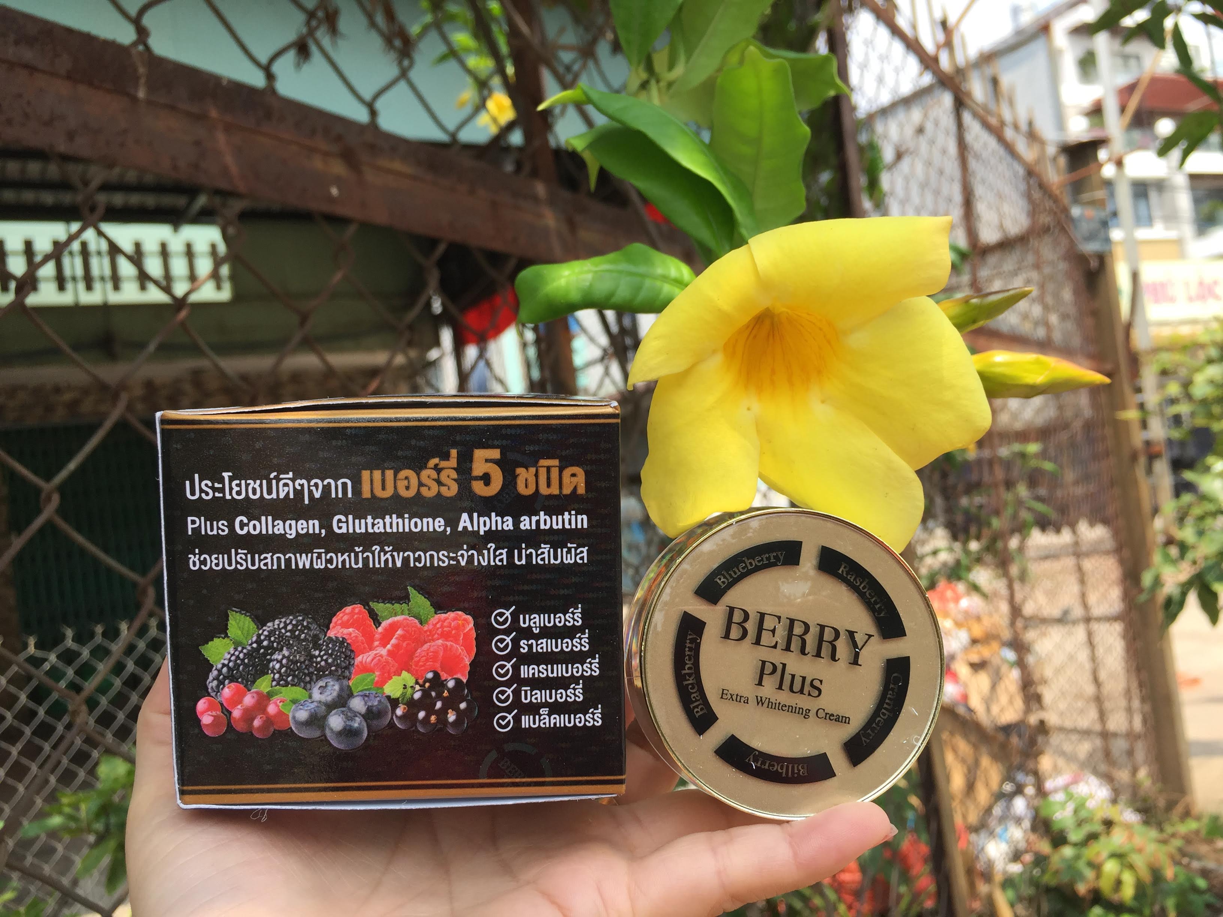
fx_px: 1025
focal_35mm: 29
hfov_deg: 61.7
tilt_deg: +4.9
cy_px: 458
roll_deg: +5.2
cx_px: 612
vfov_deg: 48.2
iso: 32
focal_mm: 4.15
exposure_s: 1/842
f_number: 2.2
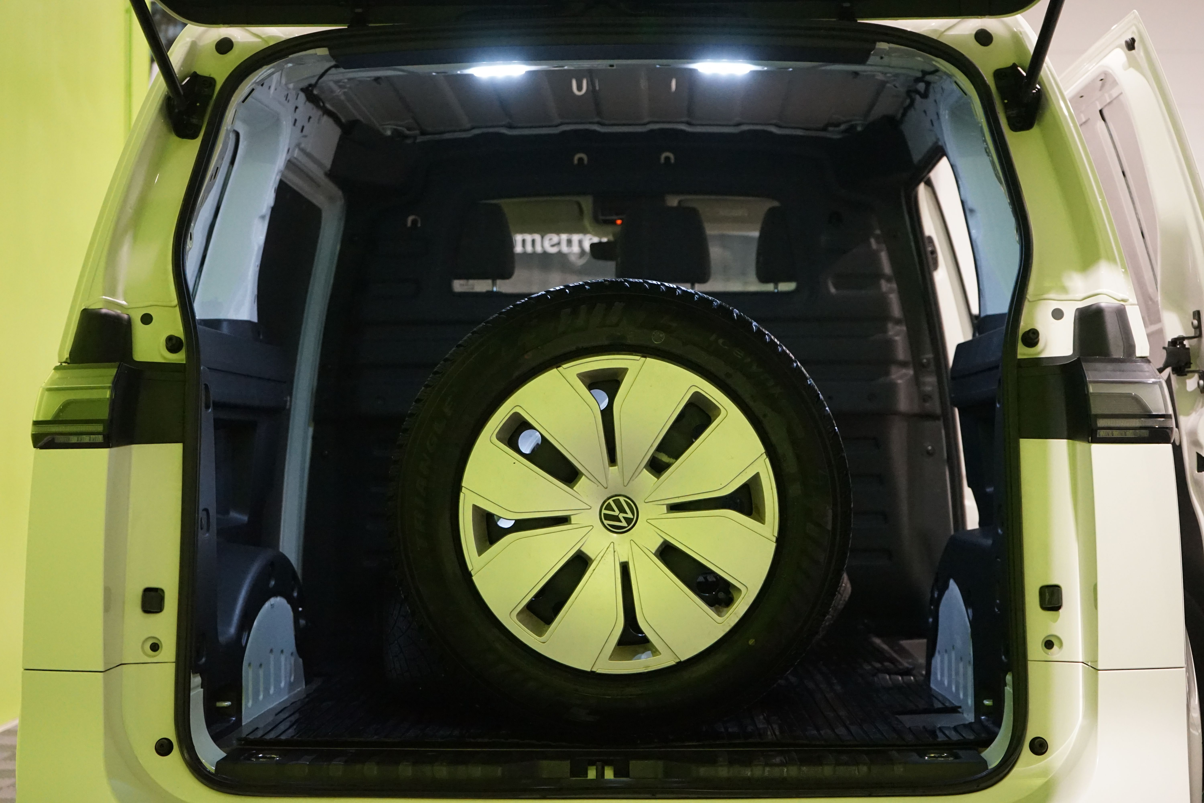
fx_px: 2040
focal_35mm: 61
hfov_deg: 32.9
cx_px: 602
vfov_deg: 22.3
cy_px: 402
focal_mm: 61
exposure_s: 1/125
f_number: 5.6
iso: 6400
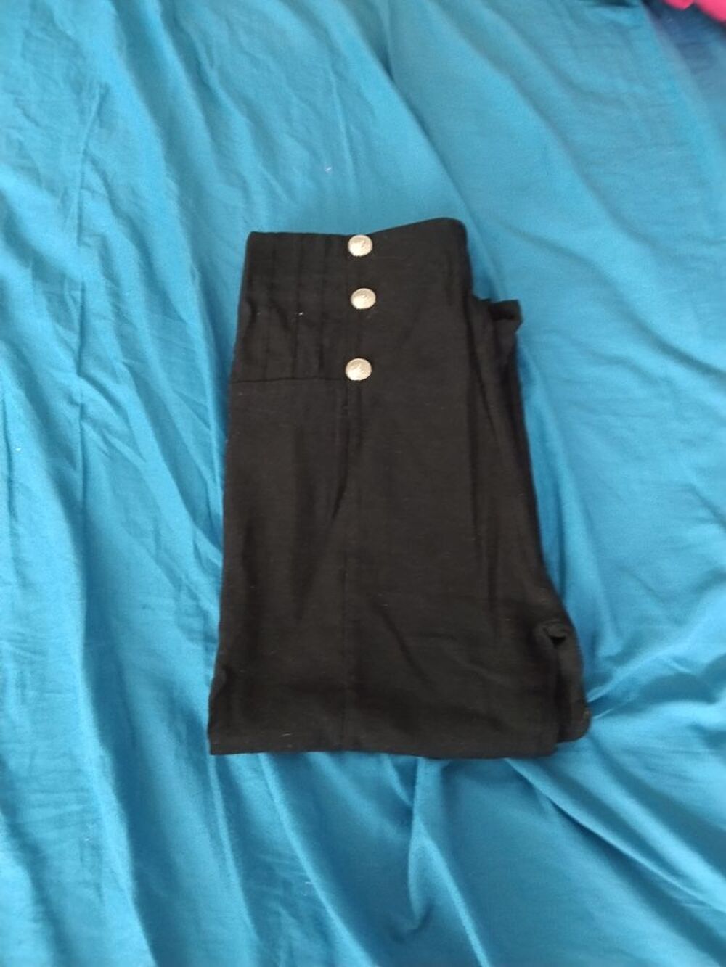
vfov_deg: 61.7
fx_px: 811
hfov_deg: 48.2
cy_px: 484
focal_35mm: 29
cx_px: 363
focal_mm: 3.96
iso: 640
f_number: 1.8
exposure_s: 1/20
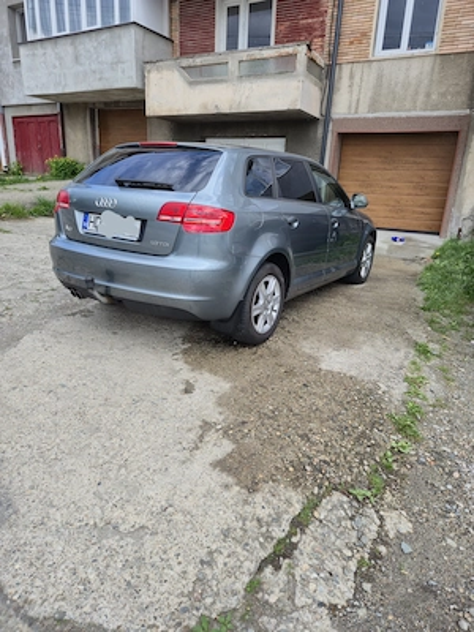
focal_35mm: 23
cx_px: 237
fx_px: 420
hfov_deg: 58.9
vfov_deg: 73.9
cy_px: 316
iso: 25
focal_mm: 5.4
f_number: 1.8
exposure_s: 1/263
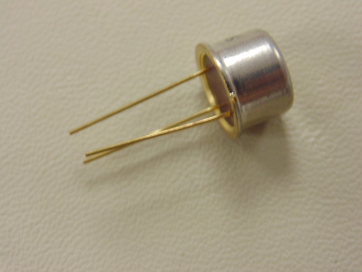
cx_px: 181
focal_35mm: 119
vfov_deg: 12.5
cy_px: 136
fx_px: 1244
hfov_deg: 16.6
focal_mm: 21.3
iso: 400
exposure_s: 1/30
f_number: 4.8
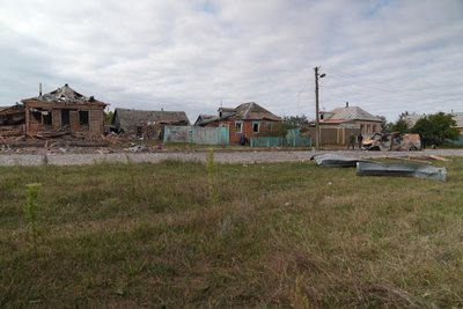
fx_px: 309
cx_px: 232
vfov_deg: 53.2
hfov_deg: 73.7
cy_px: 154
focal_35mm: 24
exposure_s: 1/100
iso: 800
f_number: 5
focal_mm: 24
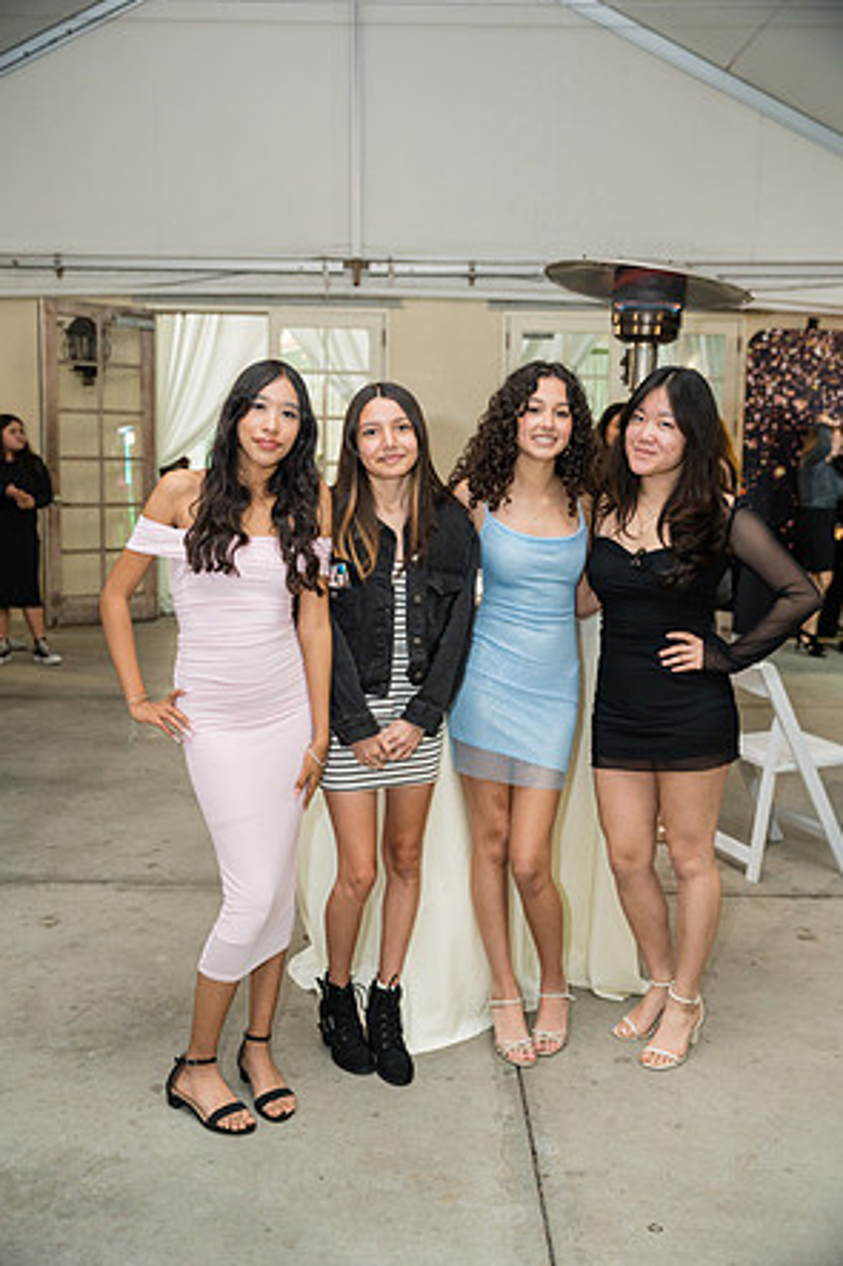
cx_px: 417
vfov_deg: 53.1
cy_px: 634
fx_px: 1265
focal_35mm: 36
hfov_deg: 36.8
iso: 1600
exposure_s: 1/250
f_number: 2.8
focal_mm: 35.4
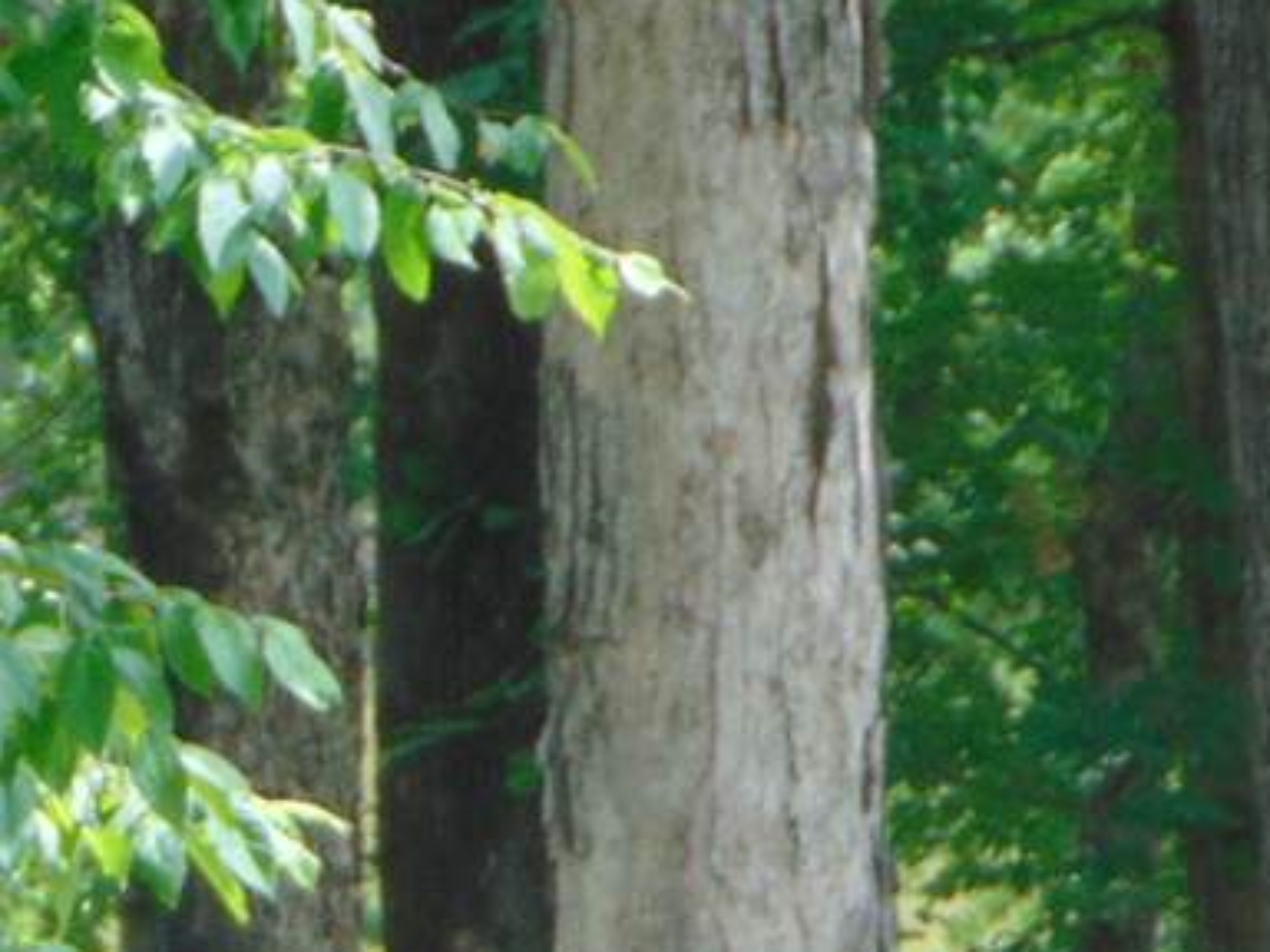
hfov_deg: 2.9
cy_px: 1104
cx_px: -56
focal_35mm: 677
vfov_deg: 2.2
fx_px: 24838
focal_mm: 36.4
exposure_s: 1/125
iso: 100
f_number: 4.1
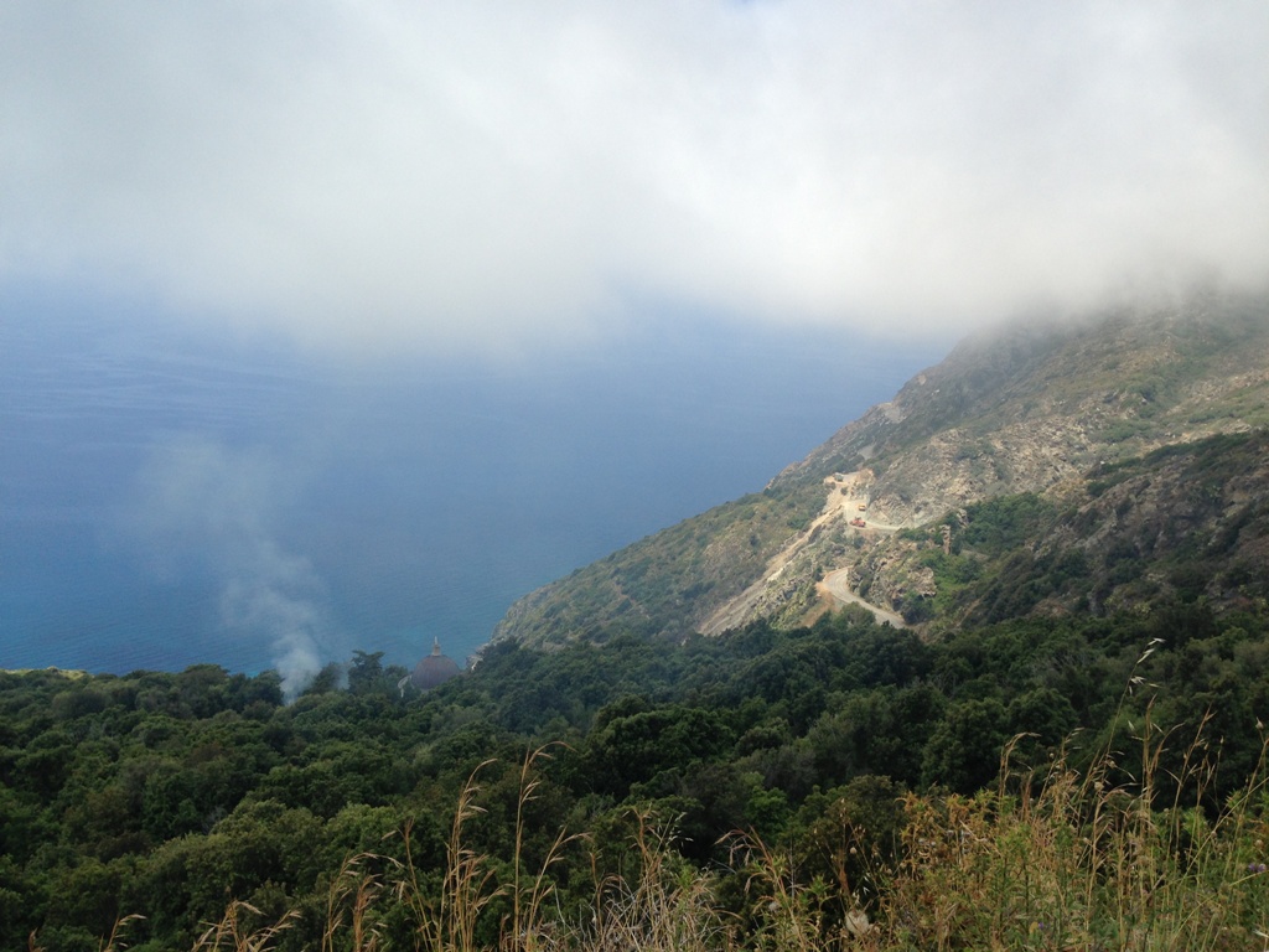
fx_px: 1210
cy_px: 476
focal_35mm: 33
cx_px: 634
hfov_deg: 55.4
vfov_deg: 42.9
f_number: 2.4
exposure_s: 1/1427
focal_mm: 4.13
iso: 50
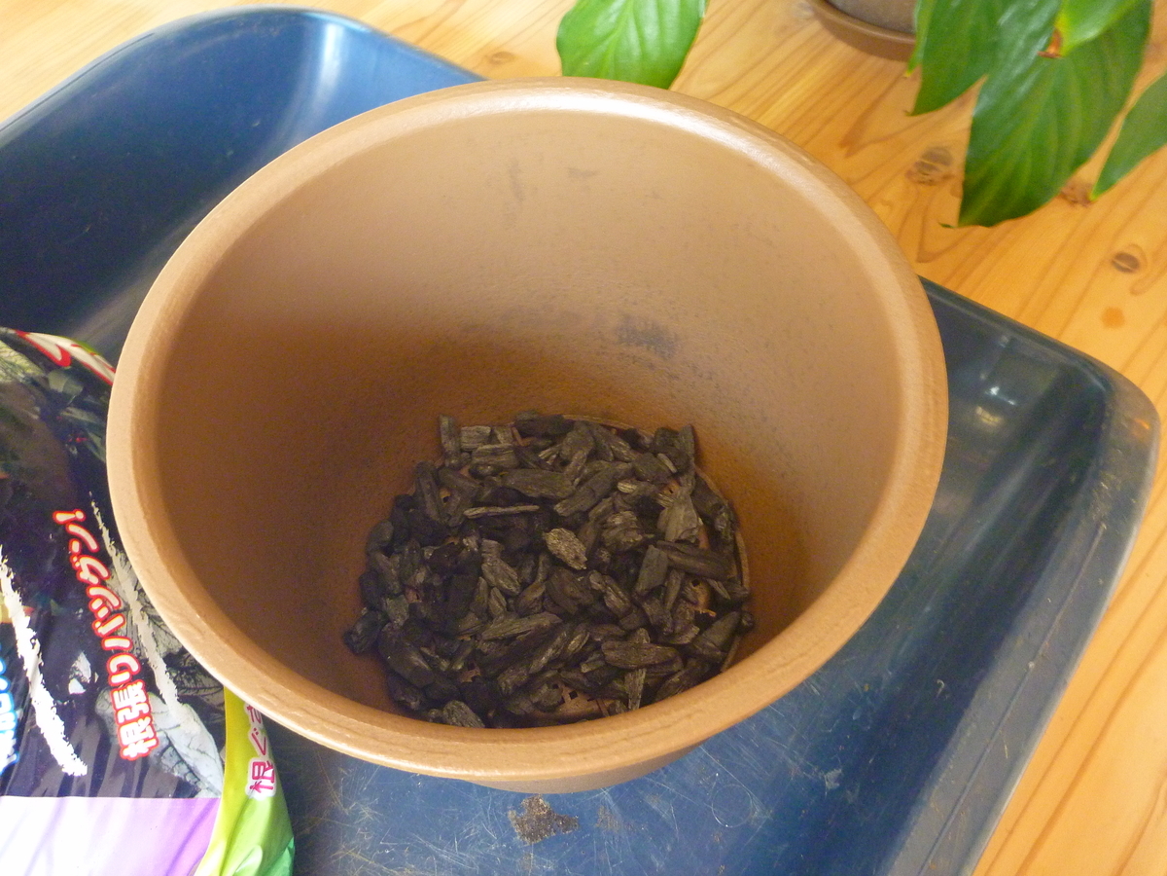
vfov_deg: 49.7
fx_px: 944
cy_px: 438
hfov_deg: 63.4
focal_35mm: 28
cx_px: 584
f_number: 3.3
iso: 400
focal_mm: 4.9
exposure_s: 1/5
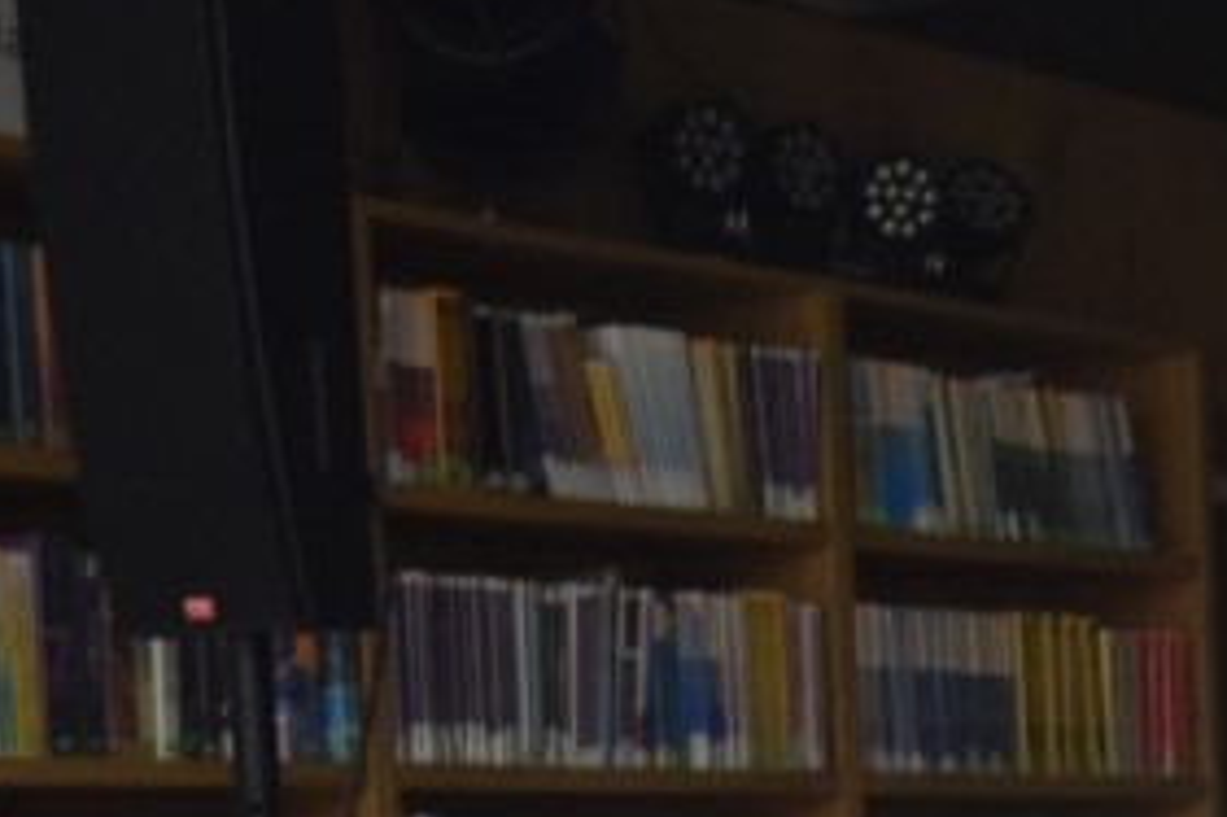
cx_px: 1764
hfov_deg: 15.2
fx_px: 4286
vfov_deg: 10.3
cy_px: 1440
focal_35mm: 126
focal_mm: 23
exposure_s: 1/60
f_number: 3.8
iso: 1800
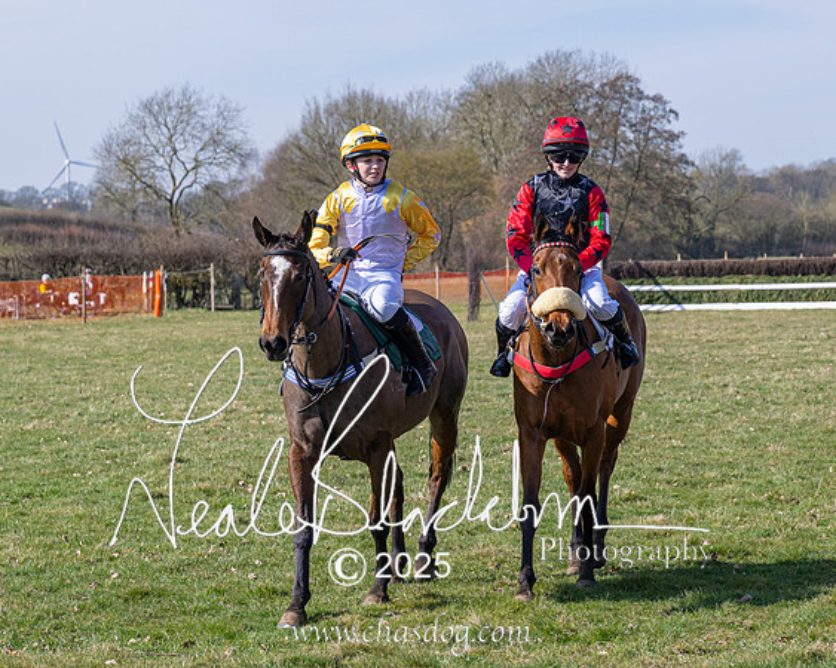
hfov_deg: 15.5
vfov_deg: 12.5
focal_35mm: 124
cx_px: 525
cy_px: 319
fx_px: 3059
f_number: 5
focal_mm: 70
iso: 200
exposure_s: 1/1250
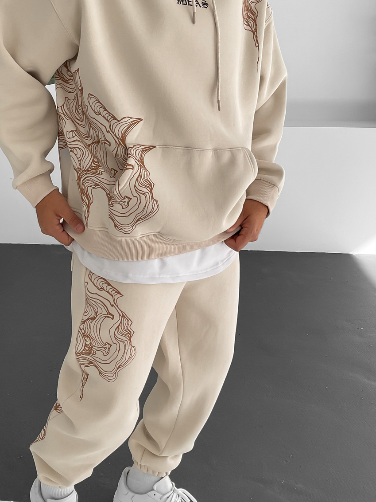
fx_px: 594
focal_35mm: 41
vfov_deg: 45.5
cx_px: 137
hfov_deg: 34.9
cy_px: 197
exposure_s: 1/230
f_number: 1.8
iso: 16
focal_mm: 3
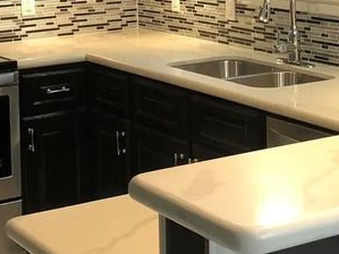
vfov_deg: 15.1
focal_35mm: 96
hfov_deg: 20.4
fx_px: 940
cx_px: 205
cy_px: 2
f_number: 1.8
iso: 40
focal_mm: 3.99
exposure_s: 1/15
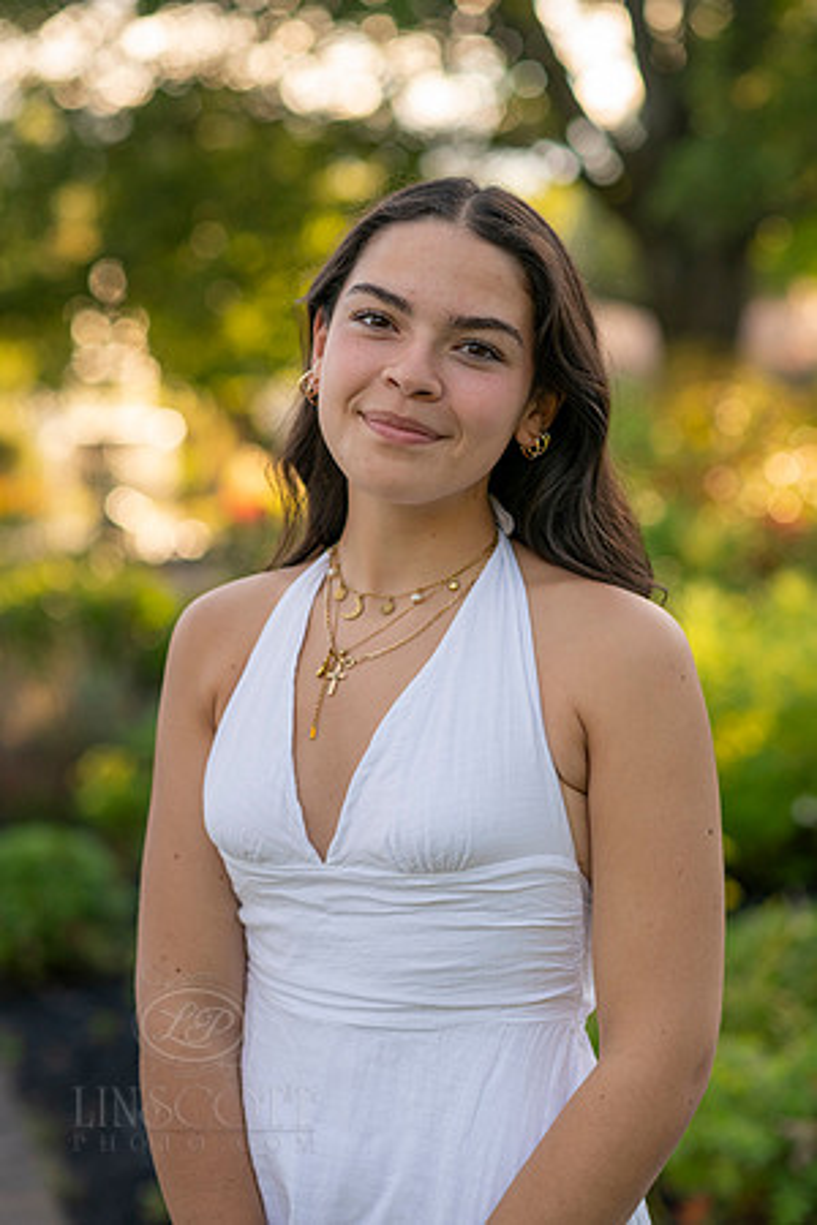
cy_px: 612
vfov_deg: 23.9
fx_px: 2893
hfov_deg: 16.1
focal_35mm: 85
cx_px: 408
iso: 500
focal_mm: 85
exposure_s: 1/2000
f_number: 2.8
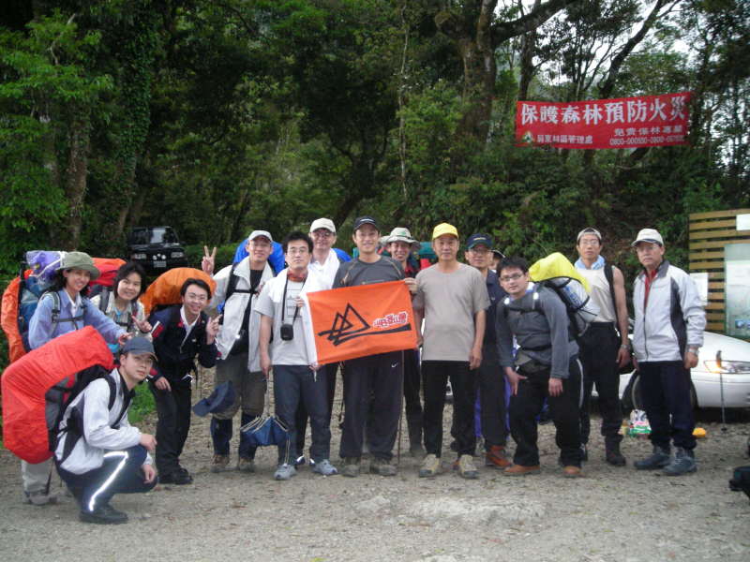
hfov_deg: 49.0
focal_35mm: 38
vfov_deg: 37.7
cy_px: 281
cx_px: 375
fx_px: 823
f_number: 3.2
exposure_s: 1/60
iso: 305
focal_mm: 6.3
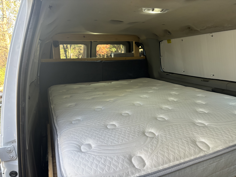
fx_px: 177
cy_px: 88
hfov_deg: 67.3
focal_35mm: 26
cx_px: 118
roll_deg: -0.2
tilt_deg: -9.1
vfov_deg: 53.1
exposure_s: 1/121
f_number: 1.6
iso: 125
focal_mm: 5.96
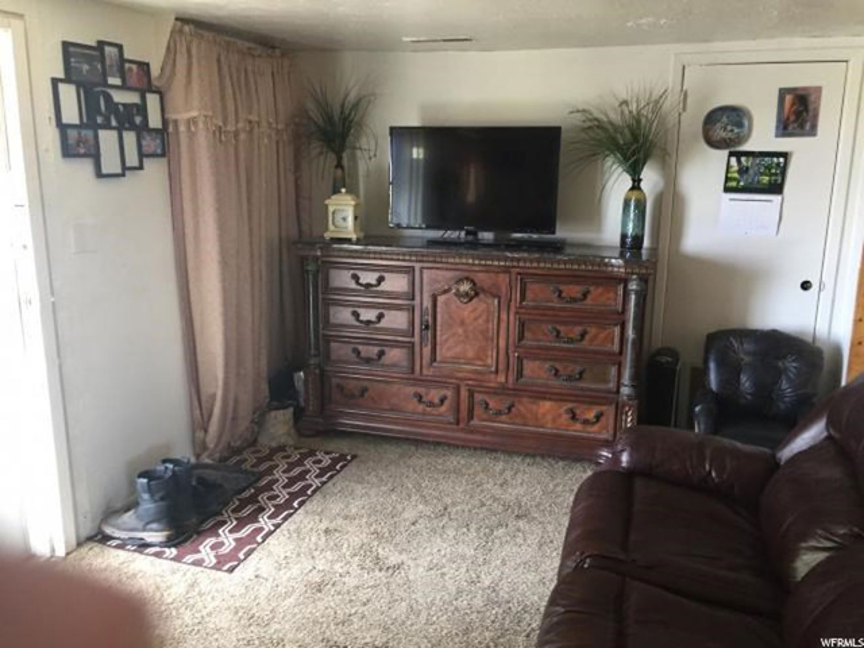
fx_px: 724
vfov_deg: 48.2
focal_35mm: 29
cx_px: 432
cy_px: 324
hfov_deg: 61.7
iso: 125
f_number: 2.2
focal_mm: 4.15
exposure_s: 1/30
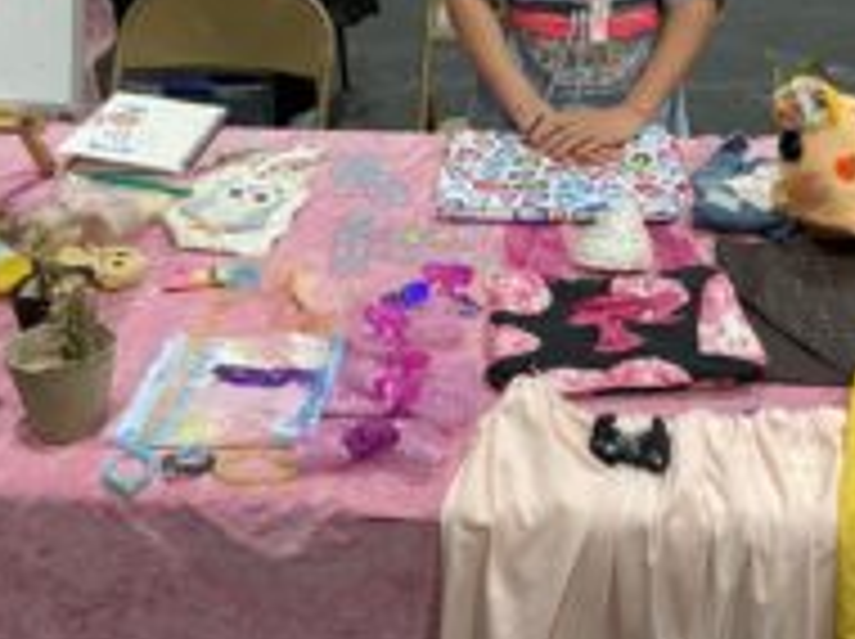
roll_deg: +1.2
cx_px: 544
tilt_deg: -22.0
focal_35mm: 48
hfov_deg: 39.4
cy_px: 115
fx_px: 1184
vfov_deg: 29.4
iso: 125
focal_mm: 4.25
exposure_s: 1/60
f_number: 1.8
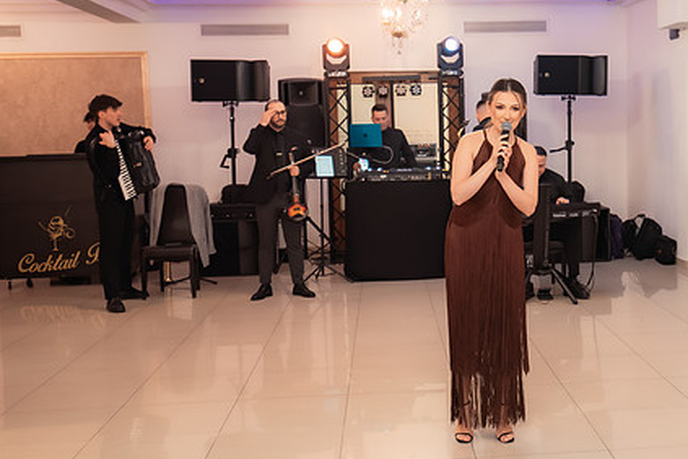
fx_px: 1032
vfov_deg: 25.1
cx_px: 491
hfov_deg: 36.3
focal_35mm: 54
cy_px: 213
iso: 2000
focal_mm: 30
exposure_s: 1/200
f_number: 2.8
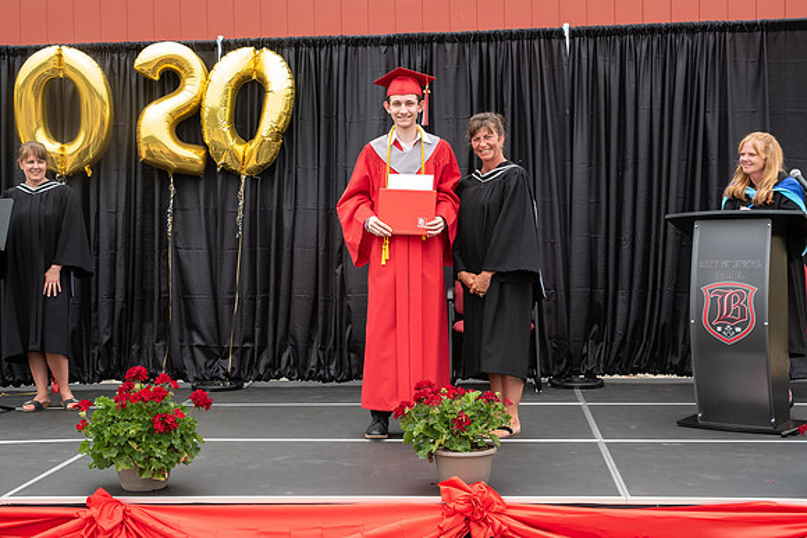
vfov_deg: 25.2
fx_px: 1204
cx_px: 403
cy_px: 243
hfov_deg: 37.1
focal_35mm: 54
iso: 500
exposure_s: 1/500
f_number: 5.6
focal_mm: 48
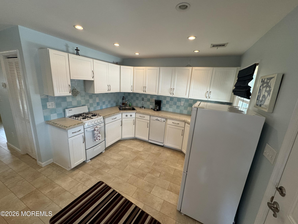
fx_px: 121
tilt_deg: -14.6
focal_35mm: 14
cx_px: 149
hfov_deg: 102.1
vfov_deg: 85.7
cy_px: 112
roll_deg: -3.6
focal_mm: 2.22
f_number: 2.2
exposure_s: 1/120
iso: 200
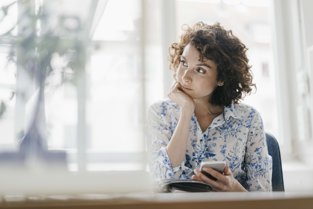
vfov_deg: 24.6
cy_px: 104
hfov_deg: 36.2
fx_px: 478
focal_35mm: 55
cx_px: 156
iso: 400
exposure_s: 1/640
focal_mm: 55
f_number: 1.8
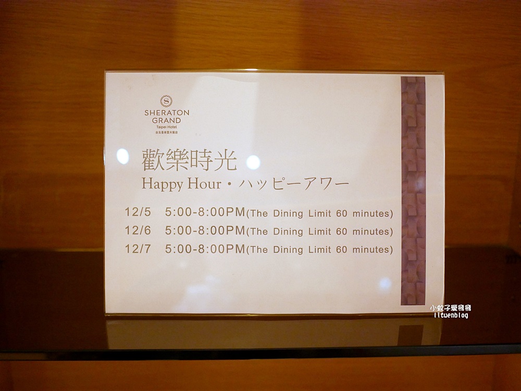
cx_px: 260
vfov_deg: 29.1
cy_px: 196
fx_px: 753
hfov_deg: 38.2
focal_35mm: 50
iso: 2000
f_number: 1.8
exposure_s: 1/60
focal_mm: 25
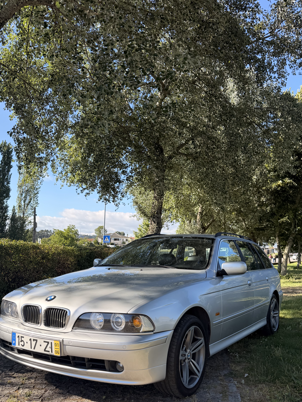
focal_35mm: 30
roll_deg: -2.2
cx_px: 152
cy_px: 230
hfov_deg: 46.8
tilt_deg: +2.8
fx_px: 349
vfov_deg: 59.7
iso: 100
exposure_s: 1/2000
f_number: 1.78
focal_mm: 6.76
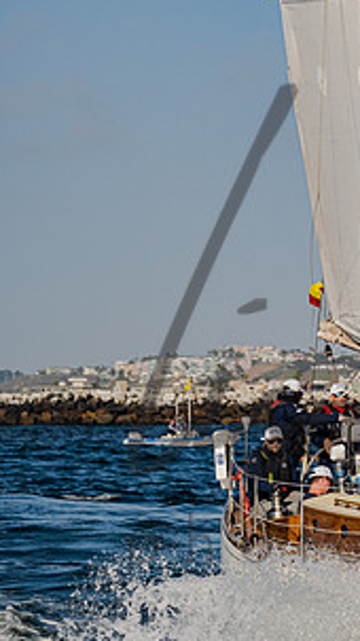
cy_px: 362
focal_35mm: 192
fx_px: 3265
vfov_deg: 11.2
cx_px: 687
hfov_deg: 6.2
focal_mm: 79
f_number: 6.3
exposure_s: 1/3200
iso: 400
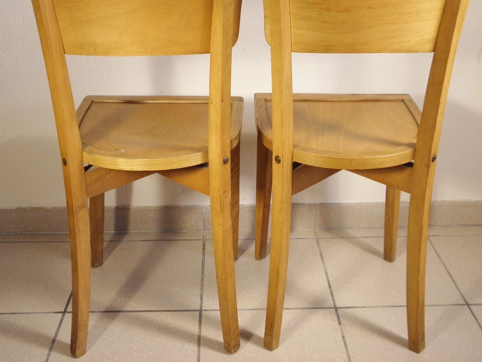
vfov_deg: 33.5
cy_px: 146
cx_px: 257
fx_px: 599
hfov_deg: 43.8
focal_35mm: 43
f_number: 3.7
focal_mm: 6.4
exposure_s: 1/40
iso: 160
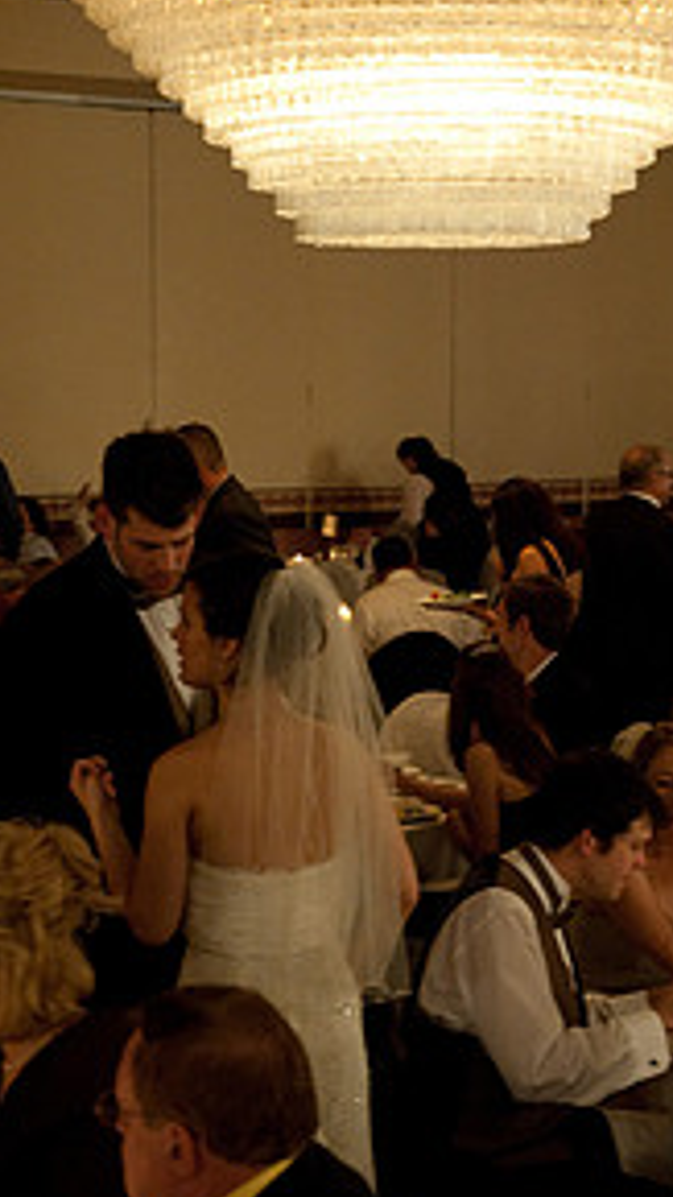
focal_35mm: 78
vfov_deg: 27.1
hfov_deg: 15.5
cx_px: 283
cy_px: 702
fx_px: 2476
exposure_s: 1/40
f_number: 4
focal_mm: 48
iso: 3200
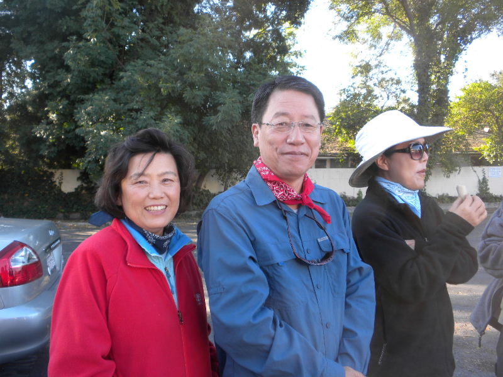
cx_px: 252
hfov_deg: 50.1
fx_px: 538
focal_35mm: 37
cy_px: 188
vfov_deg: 38.7
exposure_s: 1/53.7
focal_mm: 6.6
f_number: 3.5
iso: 69
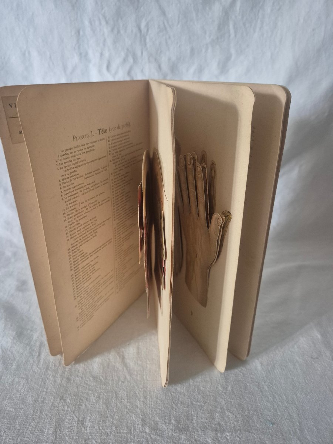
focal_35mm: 23
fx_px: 295
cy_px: 222
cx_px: 166
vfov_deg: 73.9
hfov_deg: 58.9
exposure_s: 1/100
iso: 1000
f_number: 1.8
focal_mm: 5.4
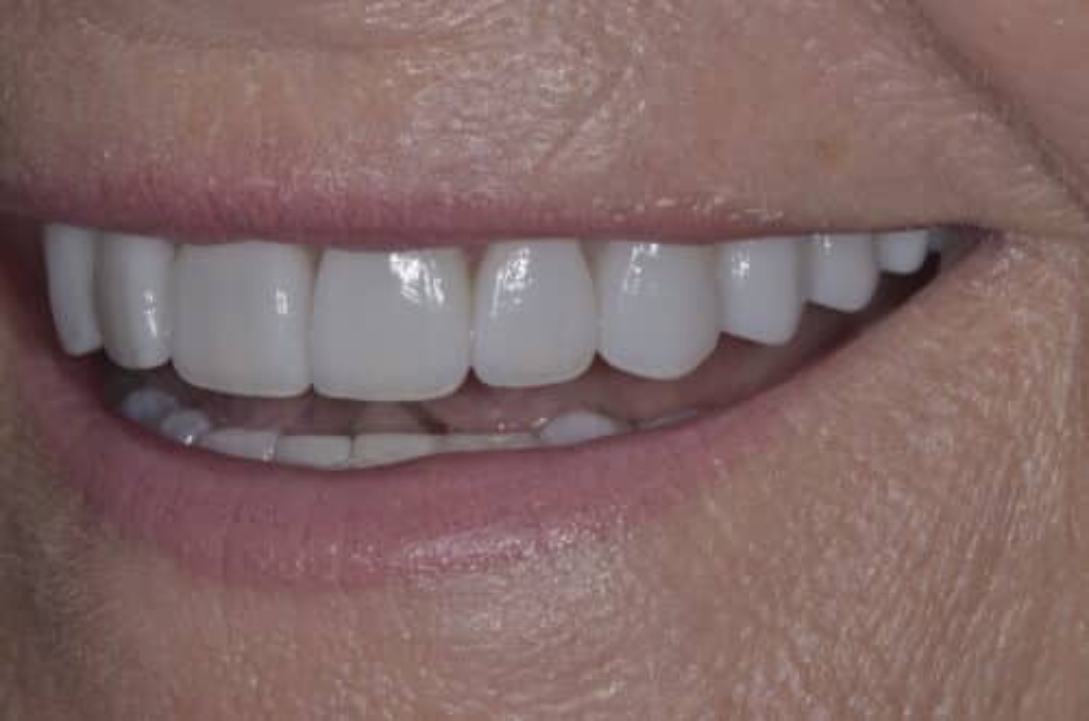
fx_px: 3848
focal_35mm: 128
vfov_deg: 10.7
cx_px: 544
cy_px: 360
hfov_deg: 16.1
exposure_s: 1/250
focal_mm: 85
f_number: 29
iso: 125
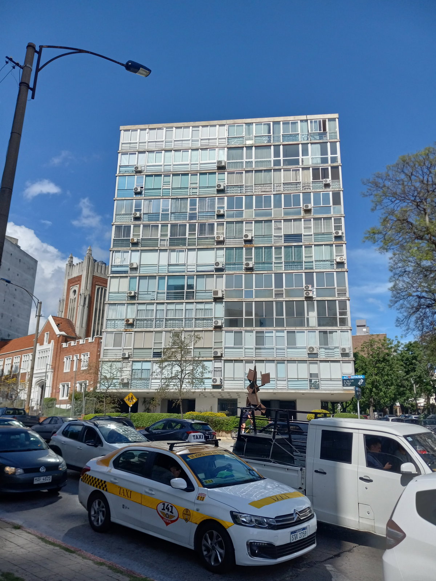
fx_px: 453
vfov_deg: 65.3
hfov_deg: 51.4
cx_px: 218
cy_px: 290
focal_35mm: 27
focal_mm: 3.94
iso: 40
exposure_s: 1/3497
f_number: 1.8
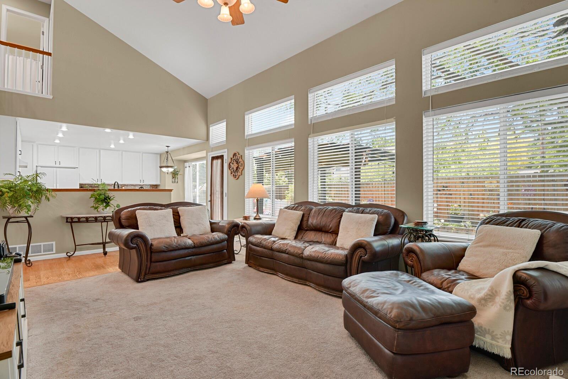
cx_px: 284
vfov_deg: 70.4
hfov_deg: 93.3
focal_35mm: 17
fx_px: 268
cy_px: 190
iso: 250
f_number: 8
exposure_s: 2
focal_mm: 17
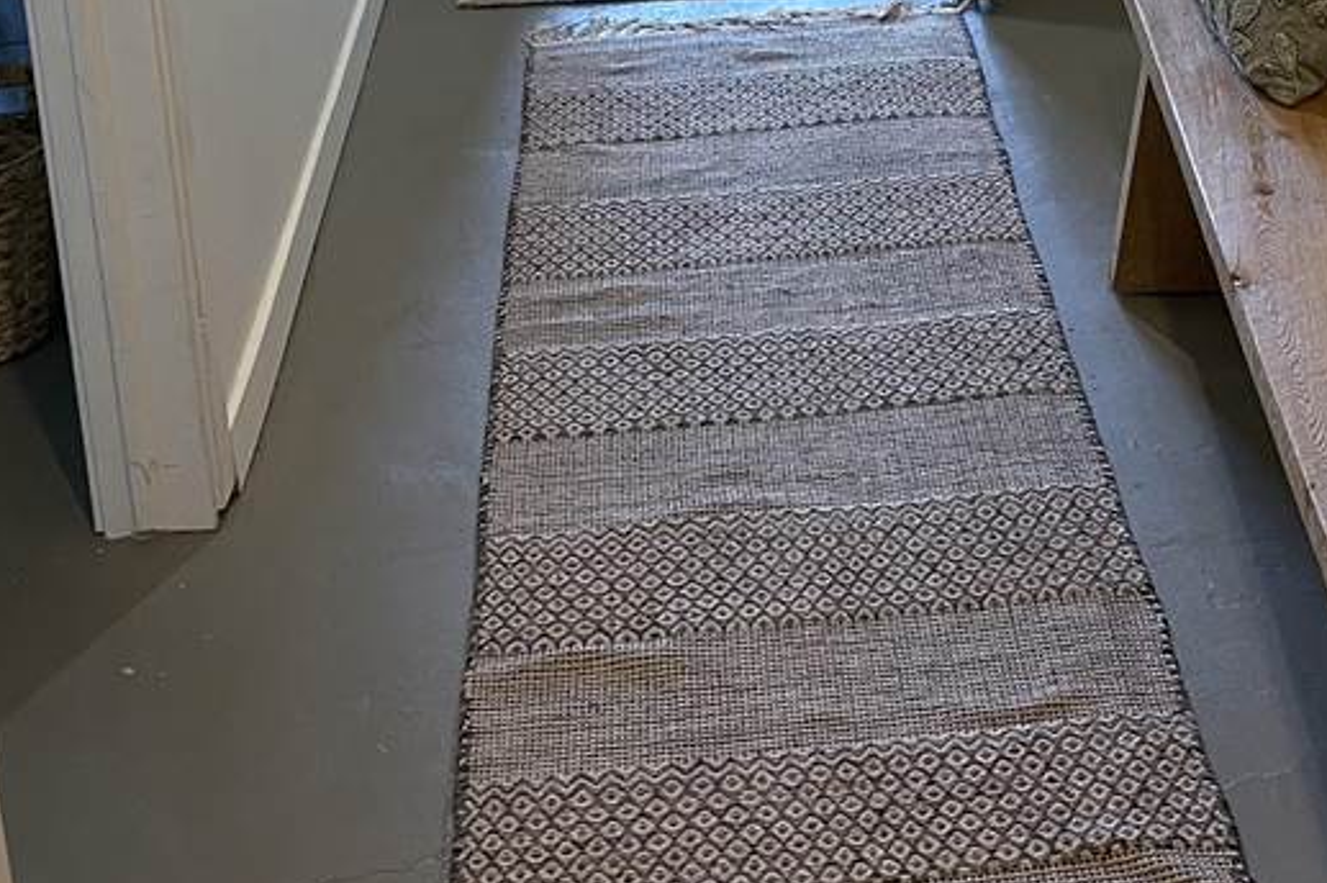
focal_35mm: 67
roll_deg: +2.4
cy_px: -316
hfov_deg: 29.9
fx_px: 2468
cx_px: 891
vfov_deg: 18.6
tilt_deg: -15.0
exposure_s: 1/60
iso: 160
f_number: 1.6
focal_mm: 4.2
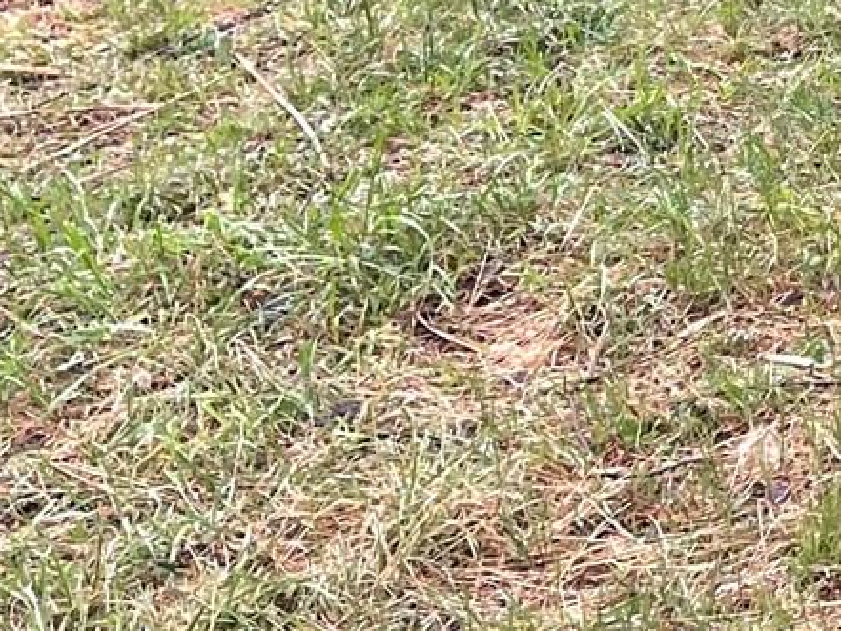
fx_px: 2819
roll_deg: +1.6
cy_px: -656
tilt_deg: -6.5
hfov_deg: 14.4
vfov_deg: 11.4
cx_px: 1627
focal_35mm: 116
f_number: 1.6
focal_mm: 5.1
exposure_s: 1/121
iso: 80
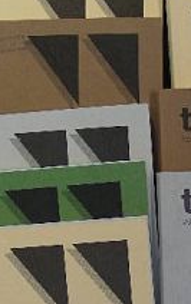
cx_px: 105
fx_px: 714
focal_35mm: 86
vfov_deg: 23.7
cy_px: 239
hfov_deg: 15.2
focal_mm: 6.3
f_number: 3.5
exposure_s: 1/50
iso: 100
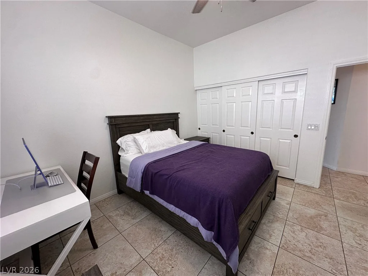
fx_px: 149
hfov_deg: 102.1
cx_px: 184
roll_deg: +1.8
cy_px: 138
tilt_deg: -10.0
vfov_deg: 85.7
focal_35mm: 14
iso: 125
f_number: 2.2
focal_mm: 2.22
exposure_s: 1/120
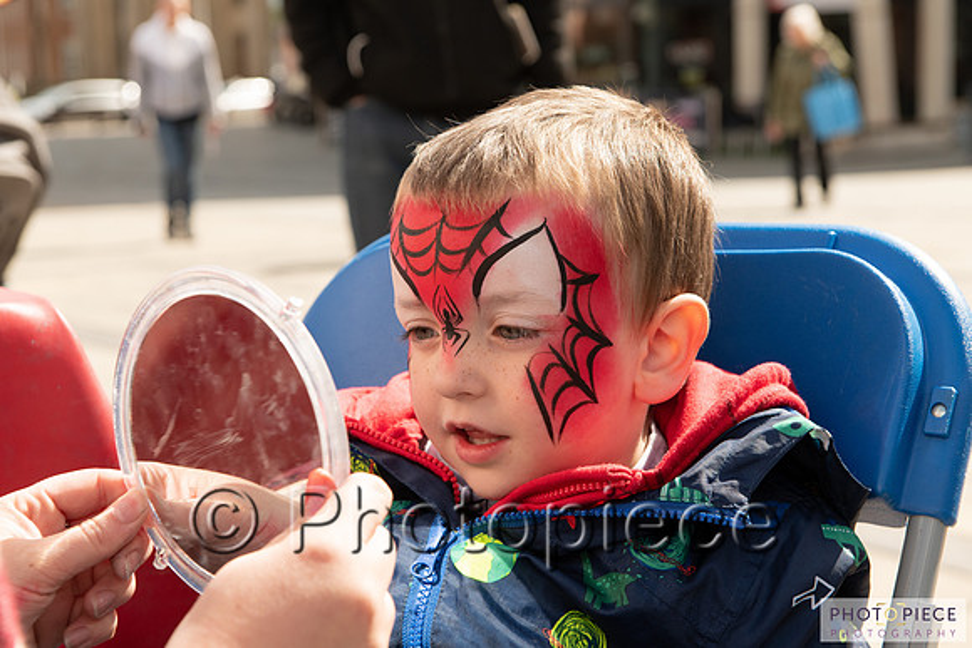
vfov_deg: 19.5
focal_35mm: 70
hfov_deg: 28.8
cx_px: 486
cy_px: 324
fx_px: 1890
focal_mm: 70
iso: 450
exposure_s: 1/800
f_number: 7.1
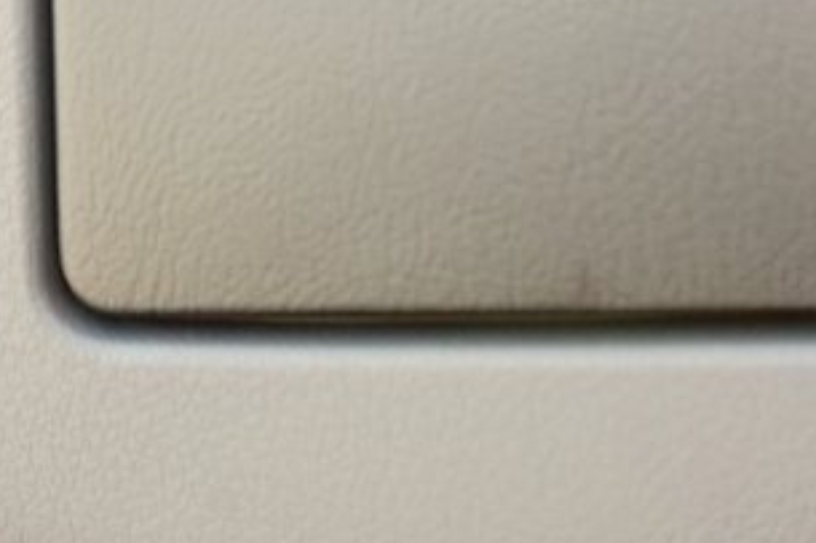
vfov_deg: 21.0
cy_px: 41
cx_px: 565
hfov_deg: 31.6
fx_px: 1427
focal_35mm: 63
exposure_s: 1/60
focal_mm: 16
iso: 100
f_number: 4
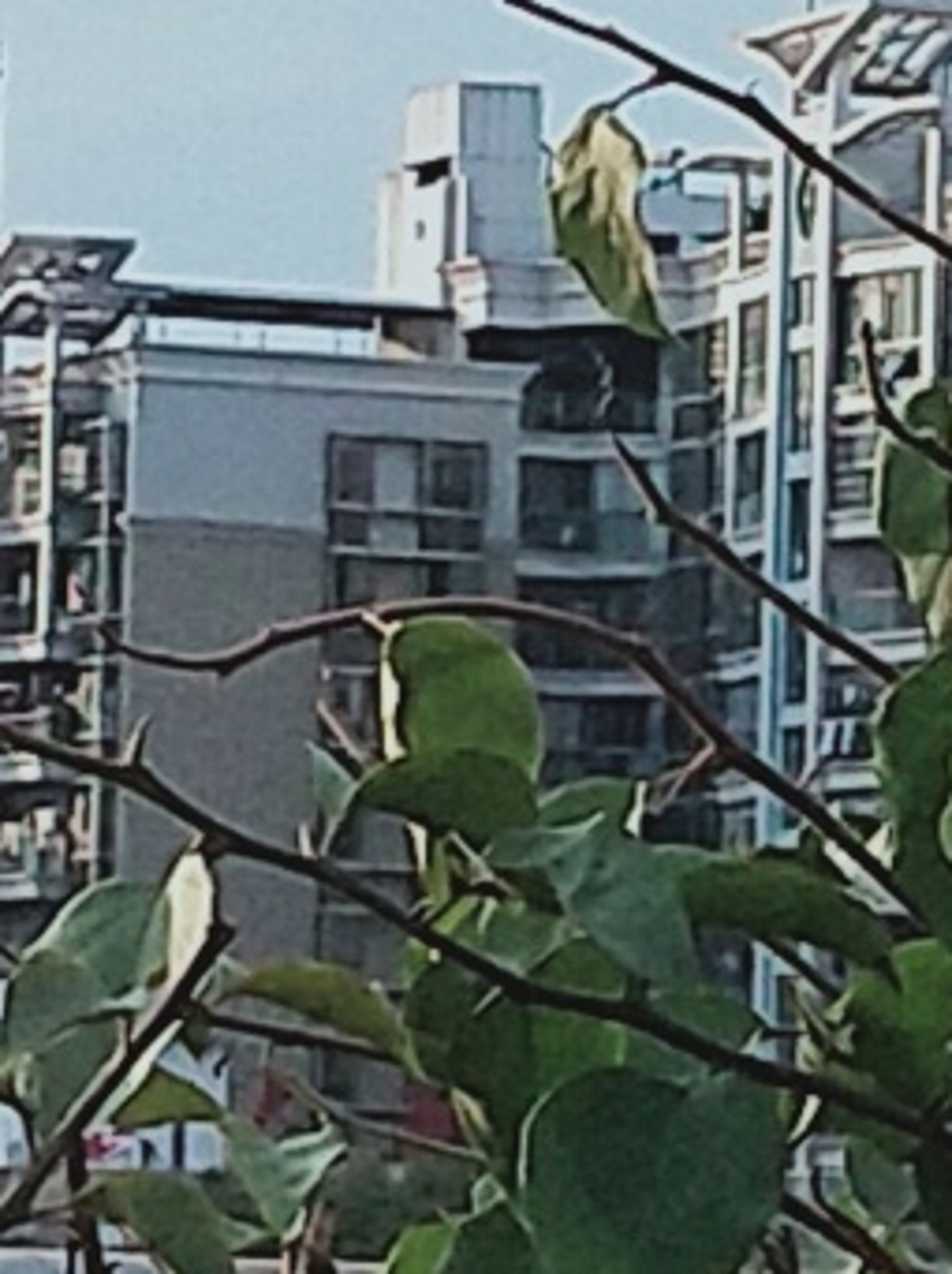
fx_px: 2535
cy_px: 280
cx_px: -347
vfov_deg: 27.7
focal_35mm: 69
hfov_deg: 19.3
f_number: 1.7
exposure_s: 1/827
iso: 100
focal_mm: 3.99
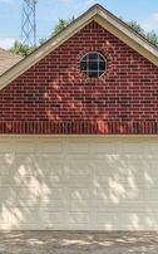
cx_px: -30
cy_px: 113
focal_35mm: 63
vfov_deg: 32.5
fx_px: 435
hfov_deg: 19.4
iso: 80
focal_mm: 6.76
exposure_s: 1/2800
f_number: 1.8
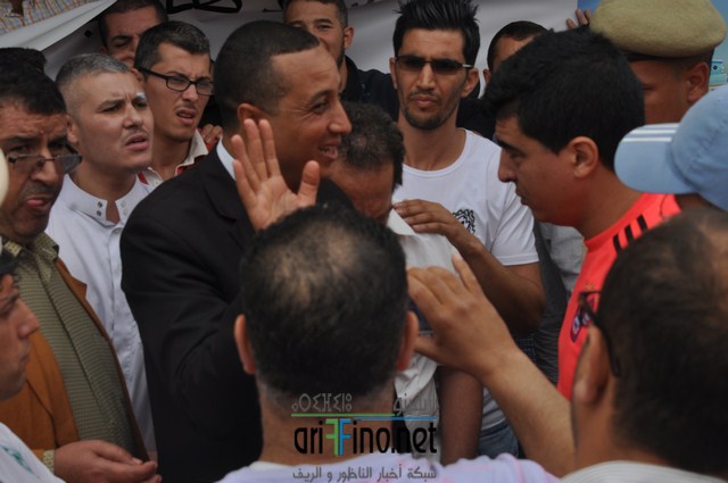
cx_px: 364
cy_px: 242
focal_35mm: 82
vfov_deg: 16.5
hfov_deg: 24.6
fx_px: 1666
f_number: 9
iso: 200
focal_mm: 55
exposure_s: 1/320
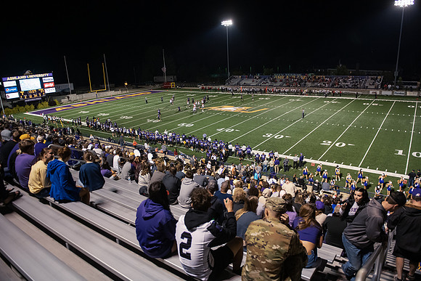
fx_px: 281
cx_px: 210
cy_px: 140
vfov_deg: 53.2
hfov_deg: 73.7
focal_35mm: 24
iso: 4000
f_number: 3.2
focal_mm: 24
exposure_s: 1/320
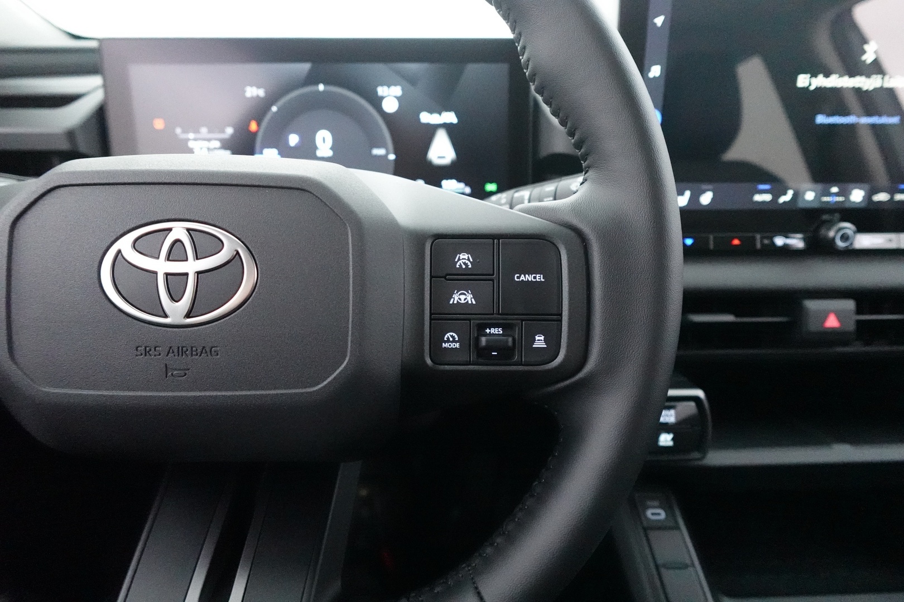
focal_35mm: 20
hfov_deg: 84.0
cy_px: 301
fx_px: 502
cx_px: 452
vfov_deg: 61.9
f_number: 2
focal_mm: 7.6
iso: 6400
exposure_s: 1/80
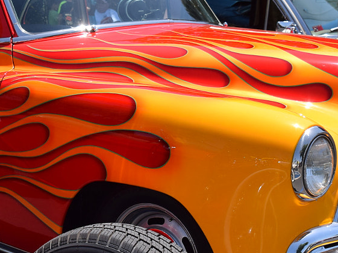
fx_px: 844
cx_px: 116
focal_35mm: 86
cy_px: 184
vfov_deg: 17.0
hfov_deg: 22.6
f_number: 5.6
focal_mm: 21
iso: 200
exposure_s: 1/1600
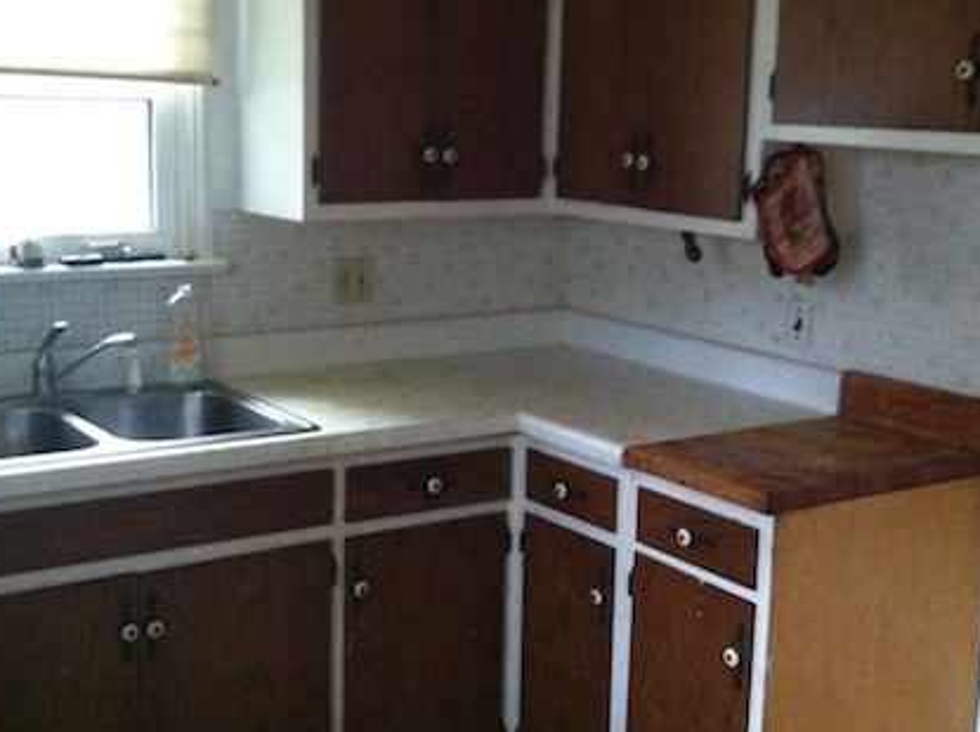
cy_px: 338
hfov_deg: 35.5
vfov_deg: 27.0
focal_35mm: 54
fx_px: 1527
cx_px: 420
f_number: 2.8
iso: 1000
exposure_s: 1/17
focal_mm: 3.85
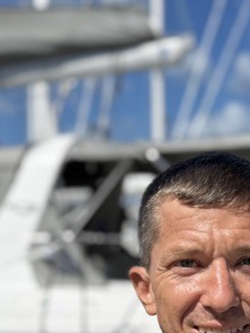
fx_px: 625
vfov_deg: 28.4
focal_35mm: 65
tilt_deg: -8.4
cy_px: 313
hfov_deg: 22.2
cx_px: 214
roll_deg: +3.4
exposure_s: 1/4950
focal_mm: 6.76
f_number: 1.78
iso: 80
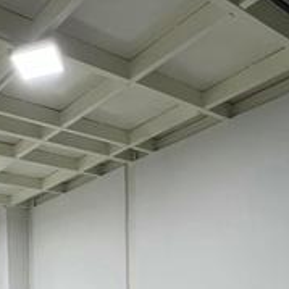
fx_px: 387
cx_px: 32
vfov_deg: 34.8
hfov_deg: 38.3
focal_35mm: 41
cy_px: 323
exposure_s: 1/120
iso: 125
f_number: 1.8
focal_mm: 1.57
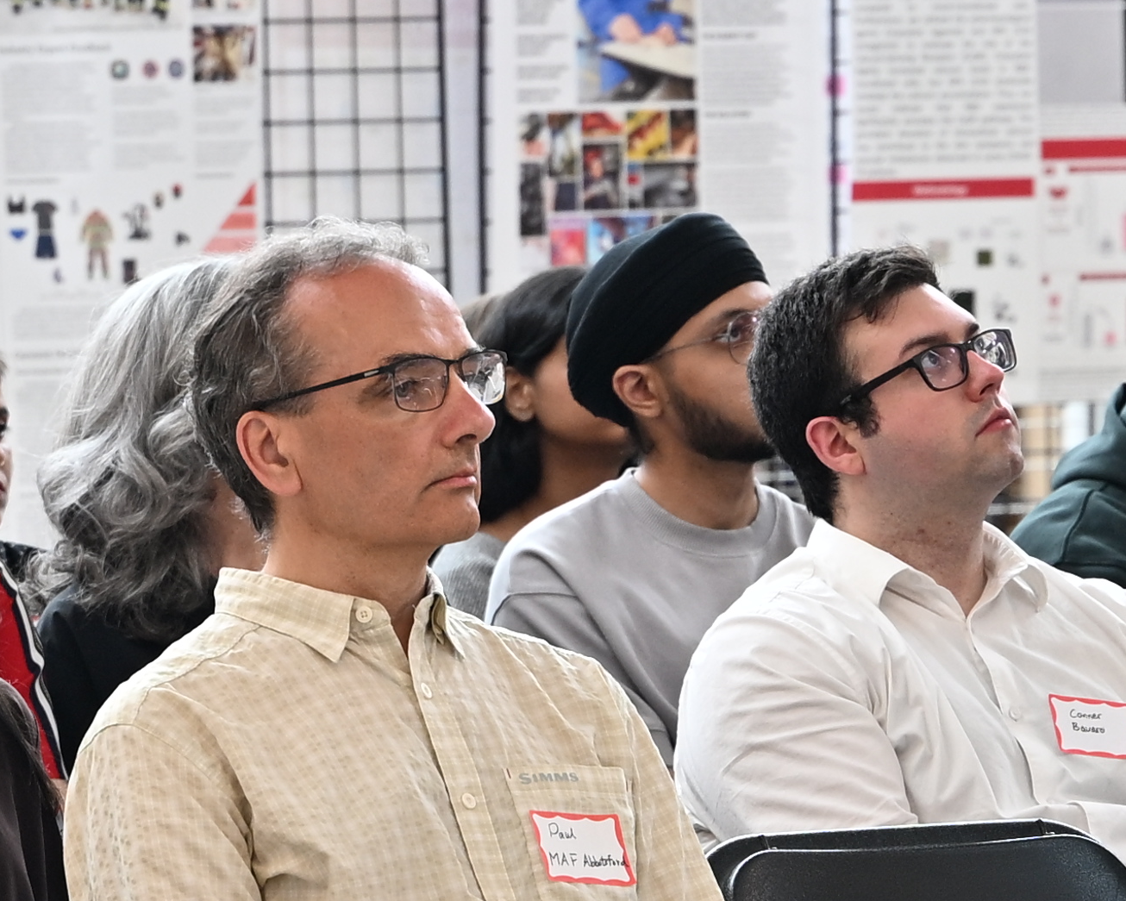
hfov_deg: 5.9
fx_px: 10865
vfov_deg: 4.7
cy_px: 599
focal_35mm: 326
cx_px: 279
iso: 450
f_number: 4
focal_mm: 75
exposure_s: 1/60
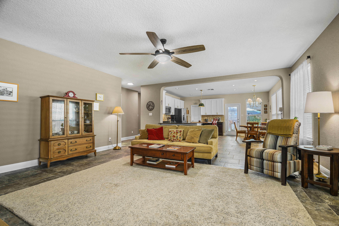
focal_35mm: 15
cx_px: 170
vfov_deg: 77.3
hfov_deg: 100.4
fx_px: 141
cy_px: 113
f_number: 5.6
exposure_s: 1/3
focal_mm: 10
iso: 125
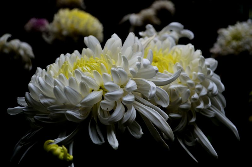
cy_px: 84
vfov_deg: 16.5
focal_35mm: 82
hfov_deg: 24.7
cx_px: 126
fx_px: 576
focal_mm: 55
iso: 100
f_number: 5.6
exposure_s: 1/200
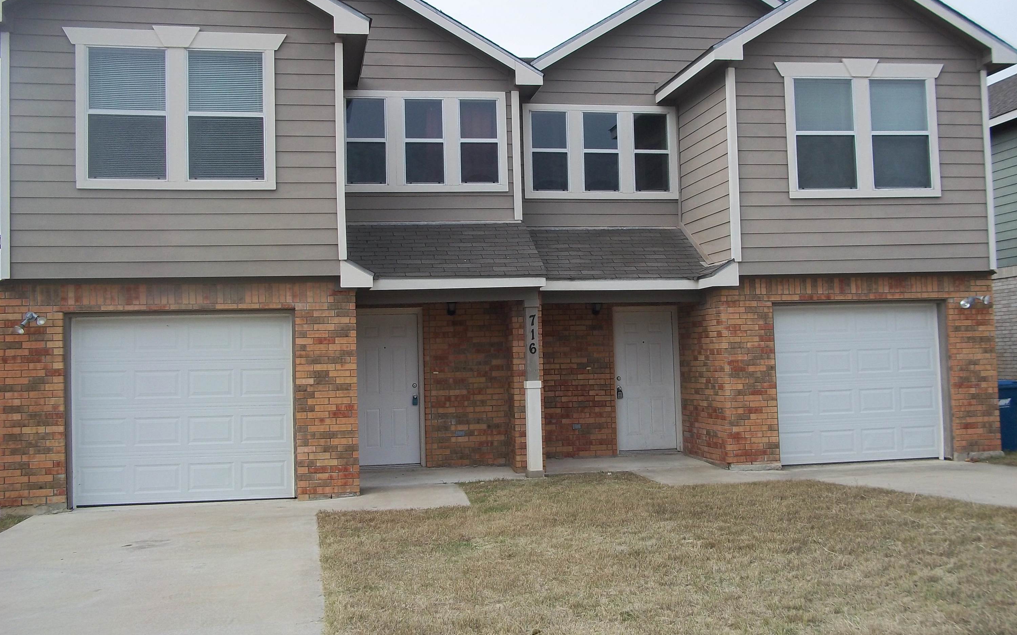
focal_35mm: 39
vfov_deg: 32.8
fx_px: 1081
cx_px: 509
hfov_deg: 50.4
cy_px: 294
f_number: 8
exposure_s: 1/100
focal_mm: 6.5
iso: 80
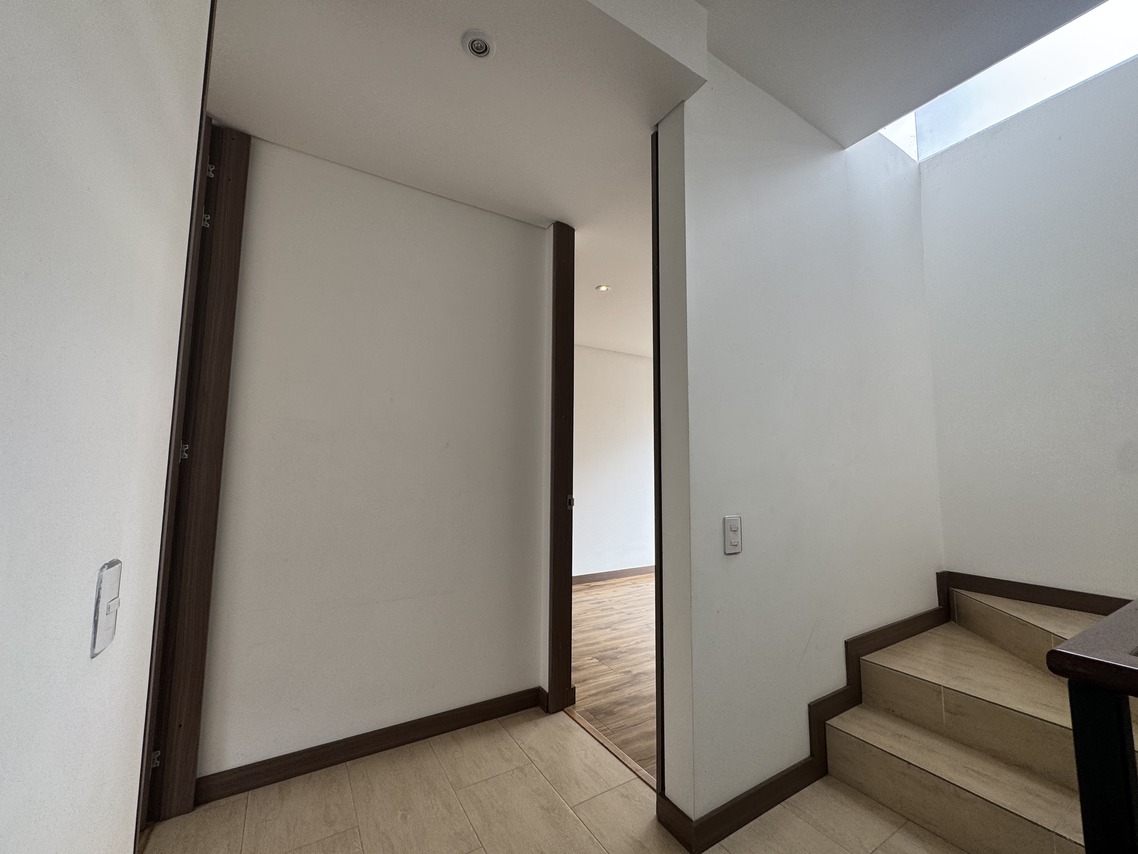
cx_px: 569
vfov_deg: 85.7
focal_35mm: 14
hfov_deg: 102.1
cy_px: 427
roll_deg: -2.3
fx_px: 460
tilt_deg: +5.9
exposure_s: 1/120
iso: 64
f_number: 2.2
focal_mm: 2.22
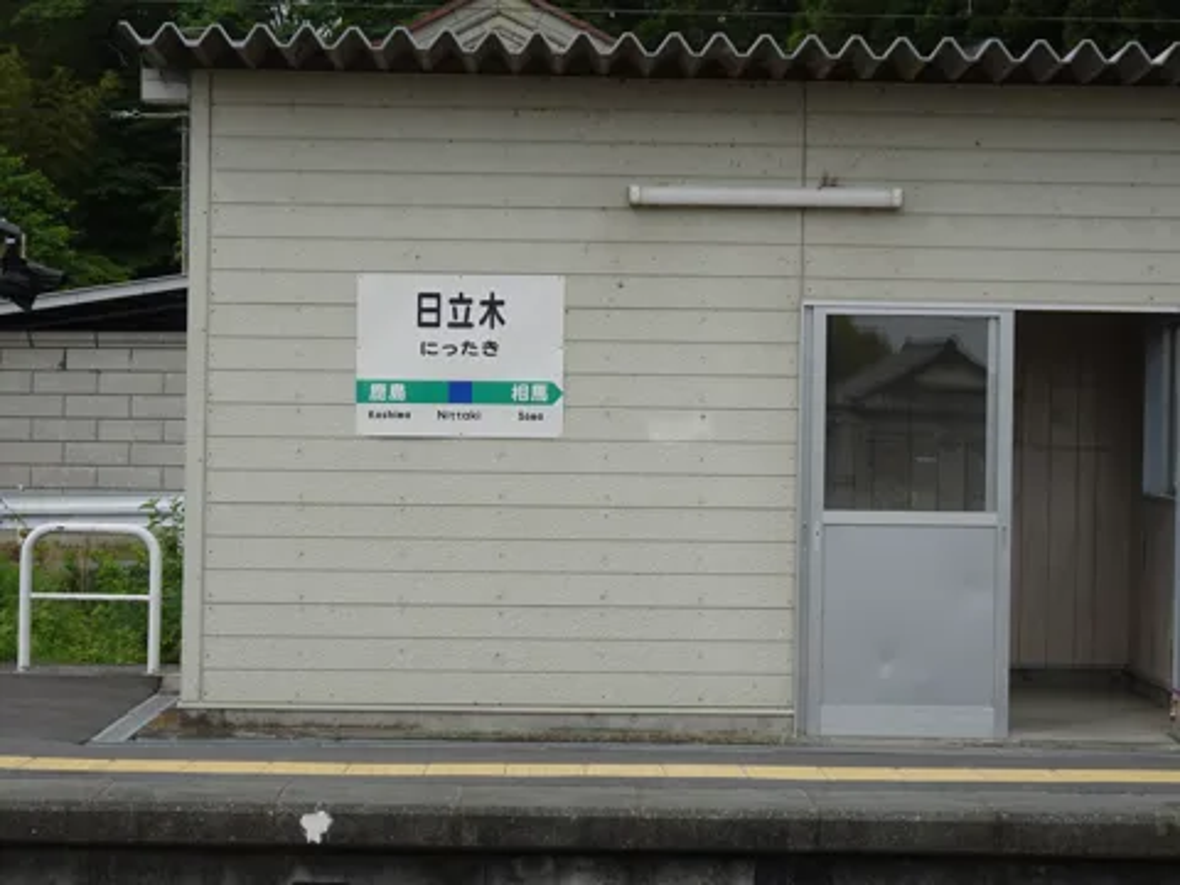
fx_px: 2250
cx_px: 590
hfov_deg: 29.4
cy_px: 442
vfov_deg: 22.3
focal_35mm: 66
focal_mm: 11.32
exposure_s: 1/500
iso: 80
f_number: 4.5
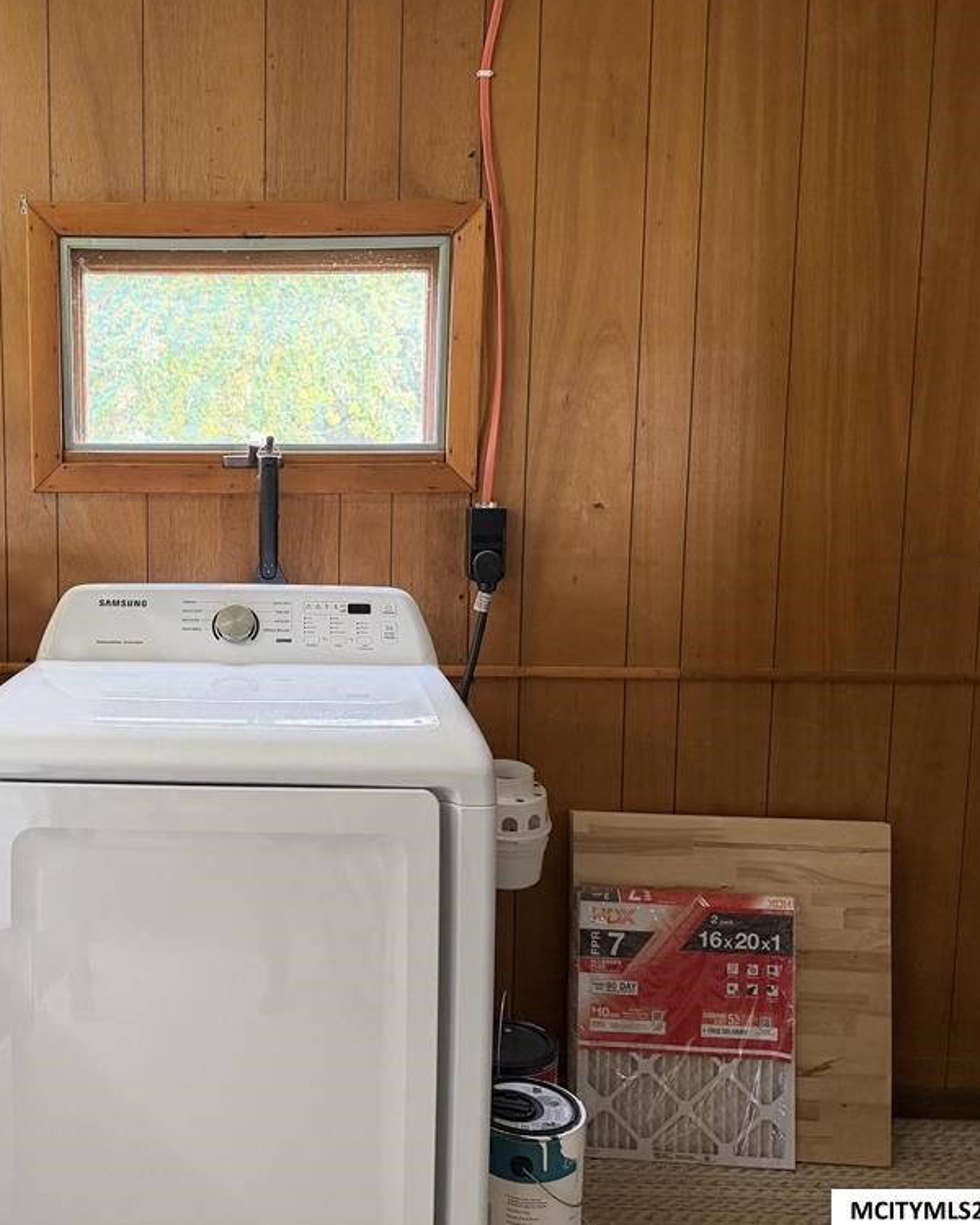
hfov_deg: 44.1
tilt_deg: -6.3
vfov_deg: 55.7
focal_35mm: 32
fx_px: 1160
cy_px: 606
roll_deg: -0.1
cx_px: 232
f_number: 1.78
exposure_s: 1/60
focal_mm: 6.76
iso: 320
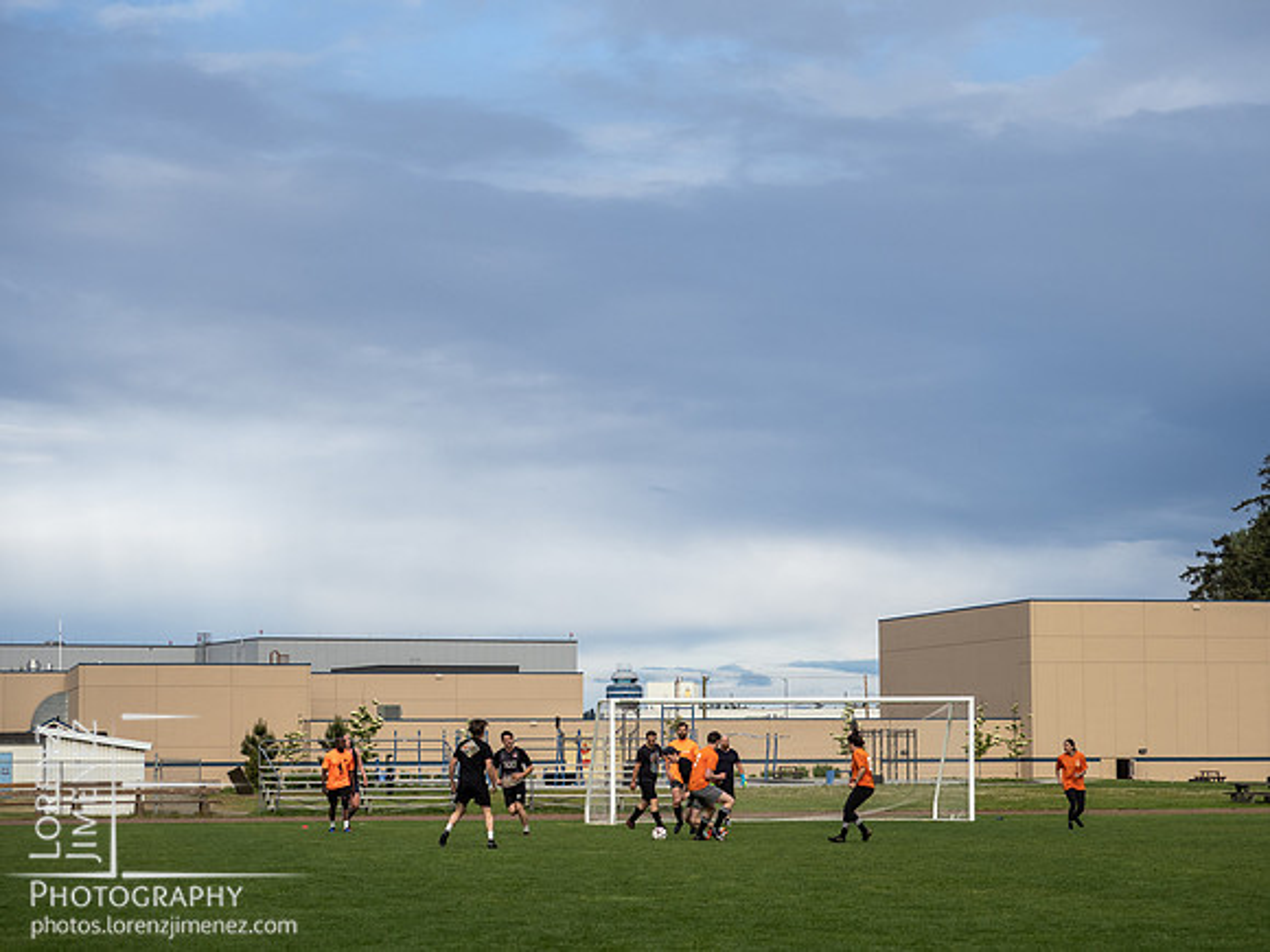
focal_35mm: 88
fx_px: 3231
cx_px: 635
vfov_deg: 16.8
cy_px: 476
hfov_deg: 22.2
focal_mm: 43
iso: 64
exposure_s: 1/1250
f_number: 2.8
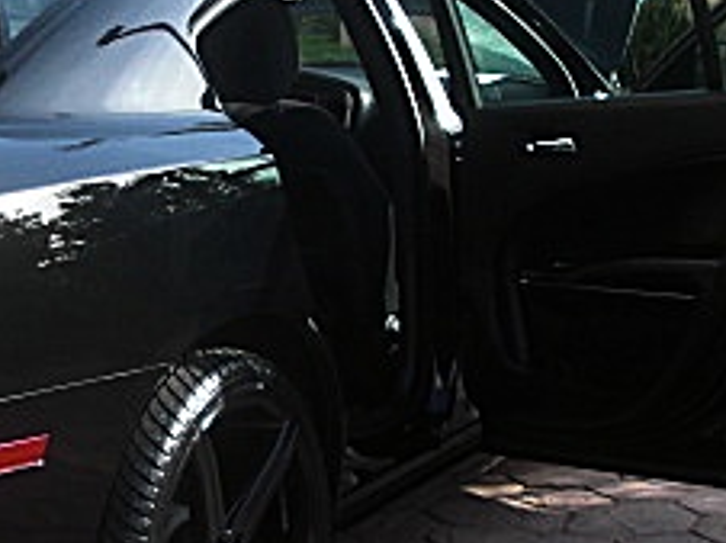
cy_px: 267
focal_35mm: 102
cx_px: 96
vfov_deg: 14.5
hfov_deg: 19.0
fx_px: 2137
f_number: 2.8
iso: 50
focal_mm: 6.3
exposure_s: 1/250
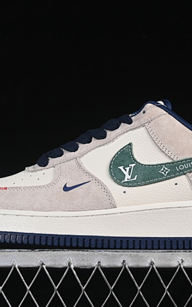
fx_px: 1038
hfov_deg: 10.6
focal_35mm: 124
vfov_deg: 16.8
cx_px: 118
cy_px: 145
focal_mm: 50
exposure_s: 1/80
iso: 160
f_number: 8
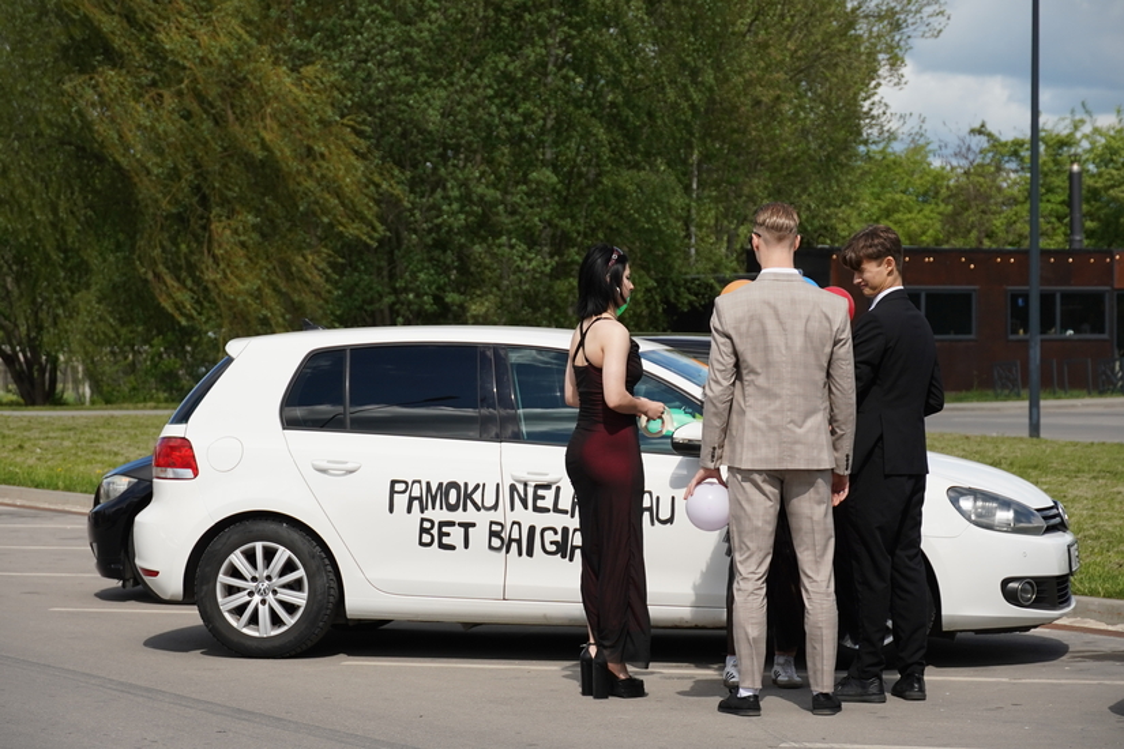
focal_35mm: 105
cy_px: 374
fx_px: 3278
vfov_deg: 13.0
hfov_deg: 19.5
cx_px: 562
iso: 400
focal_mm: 70
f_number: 5.6
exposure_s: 1/2000
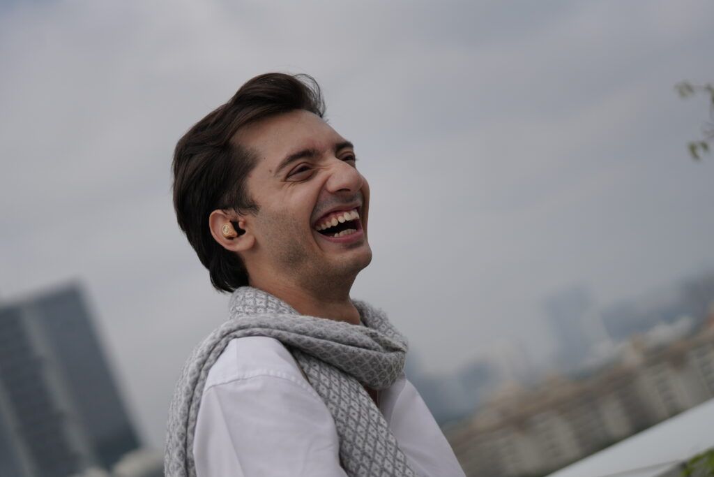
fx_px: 1785
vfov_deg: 15.2
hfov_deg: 22.6
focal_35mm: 90
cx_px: 357
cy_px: 238
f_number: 2.8
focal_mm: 90
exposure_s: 1/8000
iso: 320
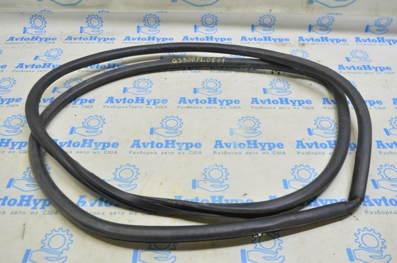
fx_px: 363
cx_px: 198
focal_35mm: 33
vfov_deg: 39.9
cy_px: 132
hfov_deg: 57.3
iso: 400
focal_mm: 22
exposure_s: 1/20
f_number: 5.6
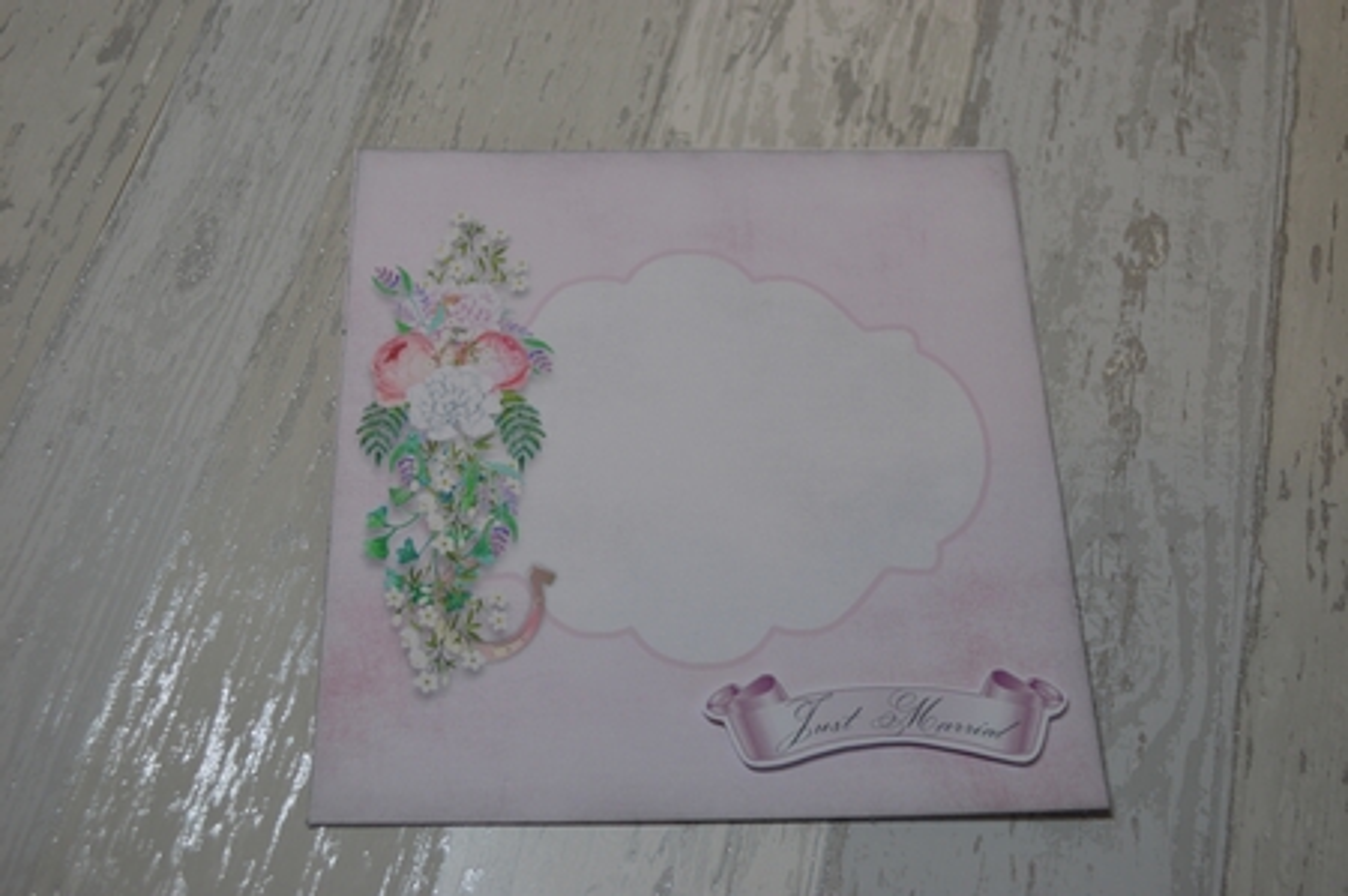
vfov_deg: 30.8
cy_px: 448
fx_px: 1627
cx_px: 674
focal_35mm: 44
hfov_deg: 45.0
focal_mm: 29
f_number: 4.5
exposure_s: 1/60
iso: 400
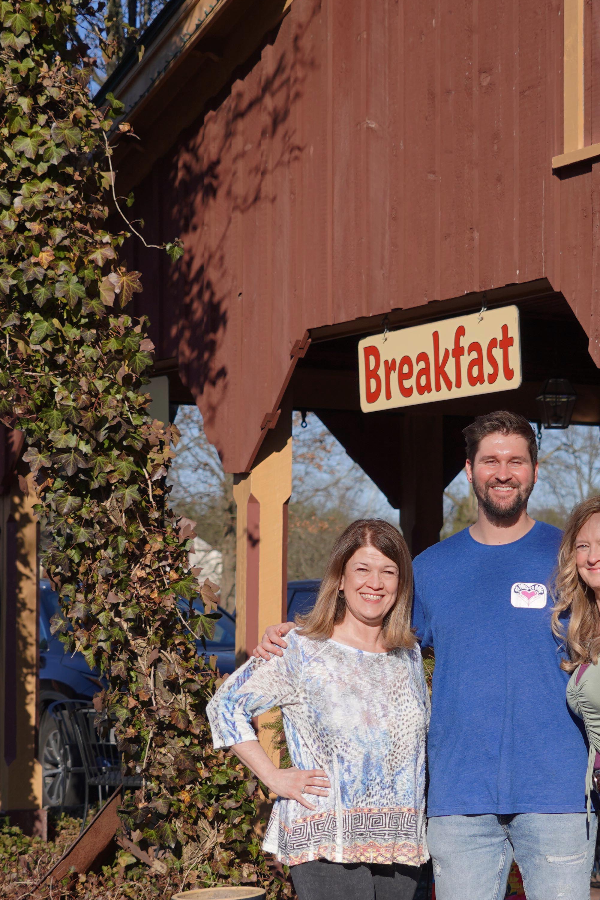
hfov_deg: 14.4
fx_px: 2350
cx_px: 501
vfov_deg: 21.6
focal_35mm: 94
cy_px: 562
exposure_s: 1/640
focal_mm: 47
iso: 100
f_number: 4.5
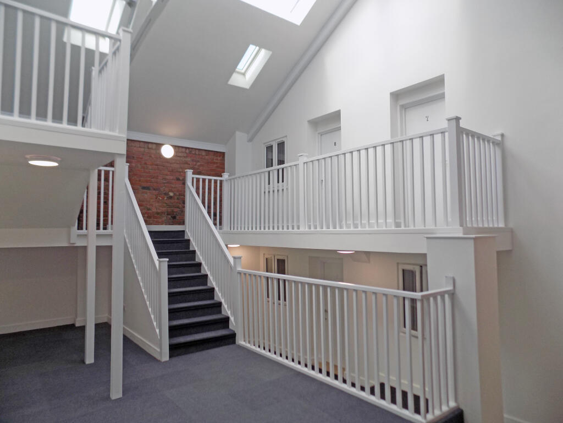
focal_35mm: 23
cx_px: 282
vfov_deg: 58.9
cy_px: 212
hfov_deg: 73.9
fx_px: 374
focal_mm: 4
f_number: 3.1
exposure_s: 1/125
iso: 80
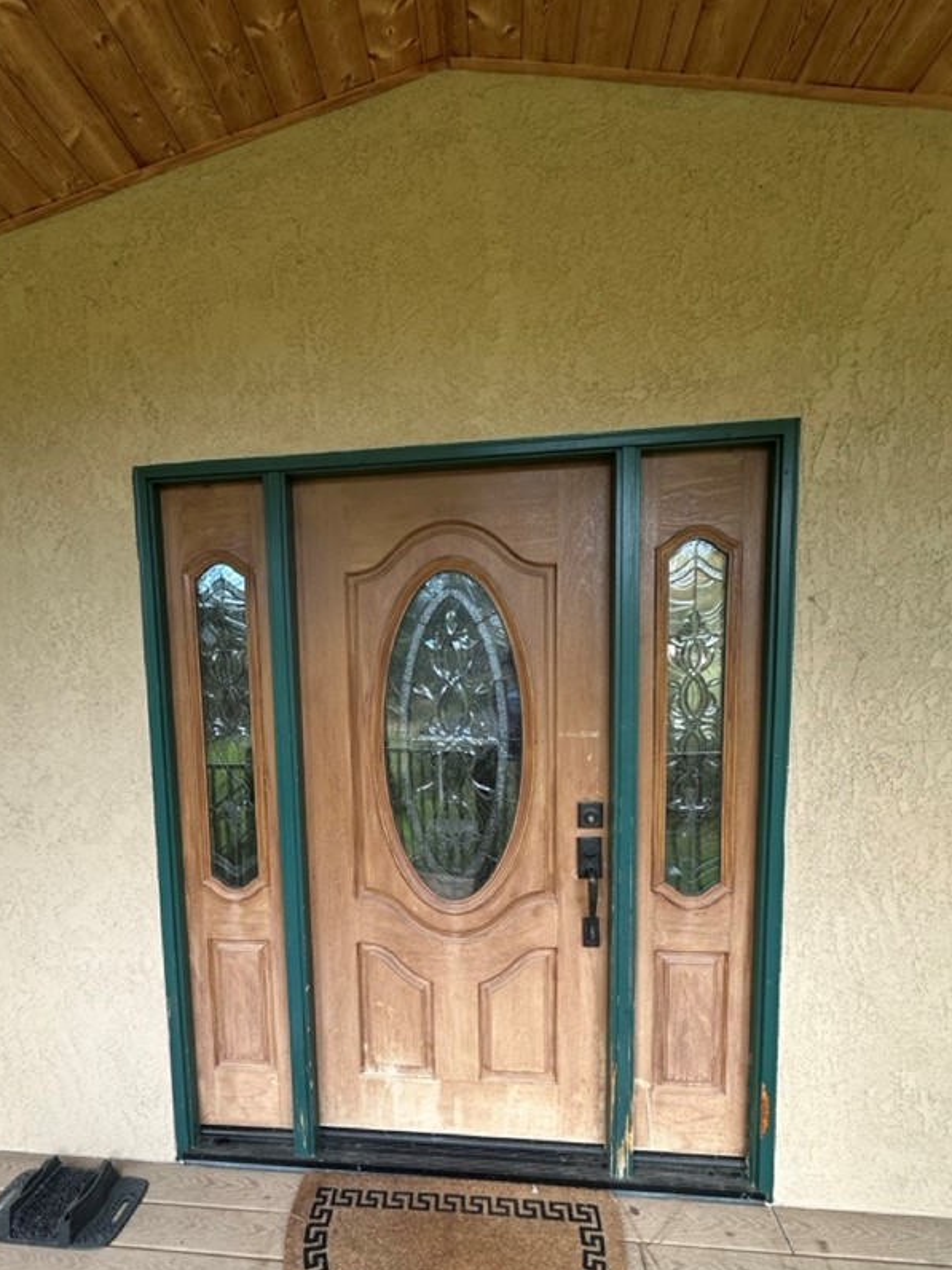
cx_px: 418
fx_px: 660
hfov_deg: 71.3
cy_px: 753
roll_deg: +0.7
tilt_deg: -3.7
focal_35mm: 18
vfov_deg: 86.8
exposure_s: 1/99
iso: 100
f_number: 2.2
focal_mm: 2.22
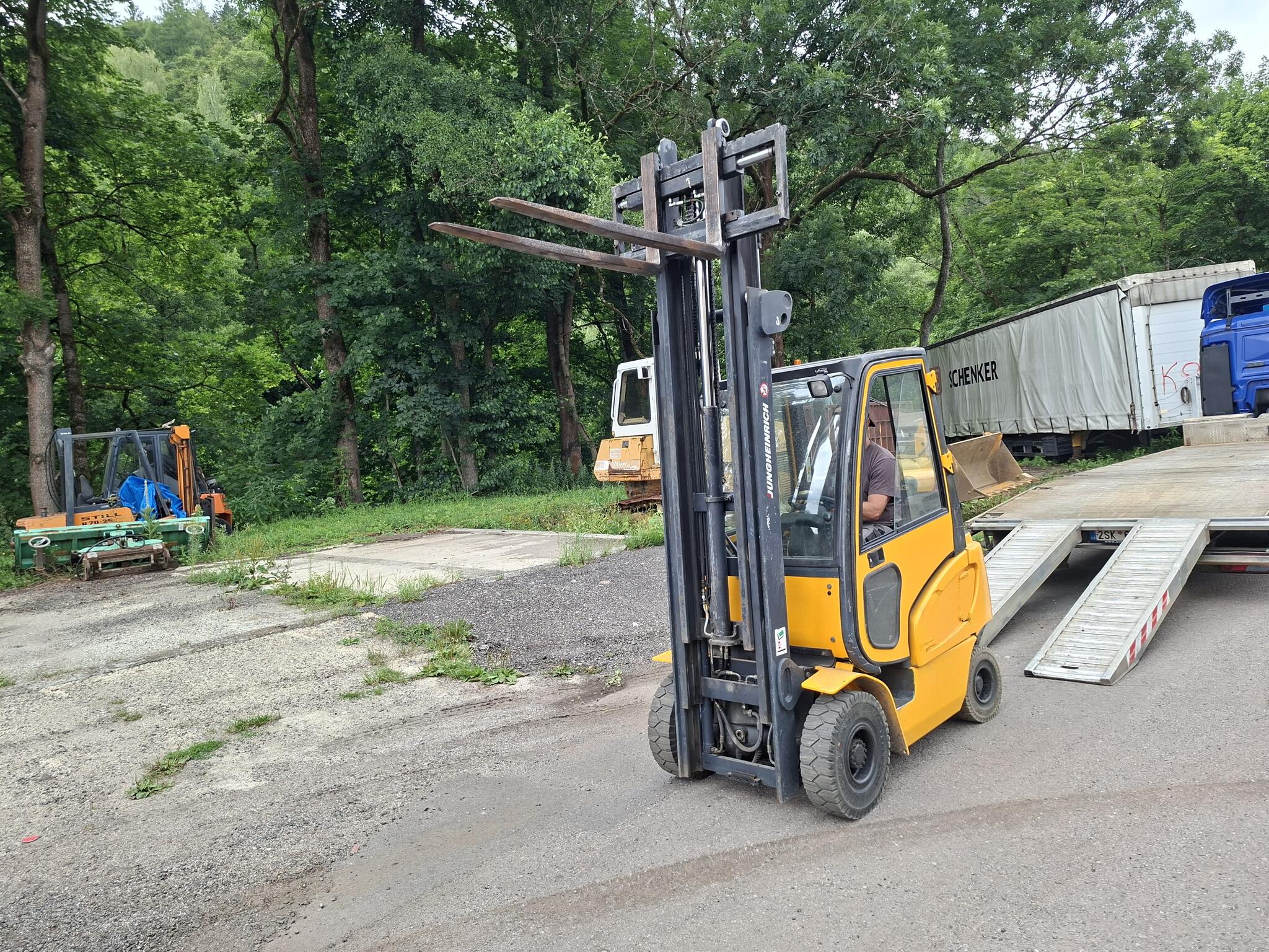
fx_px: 843
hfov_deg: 73.9
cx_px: 634
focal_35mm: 23
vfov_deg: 58.9
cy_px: 476
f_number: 1.8
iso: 50
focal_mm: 5.54
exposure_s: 1/211
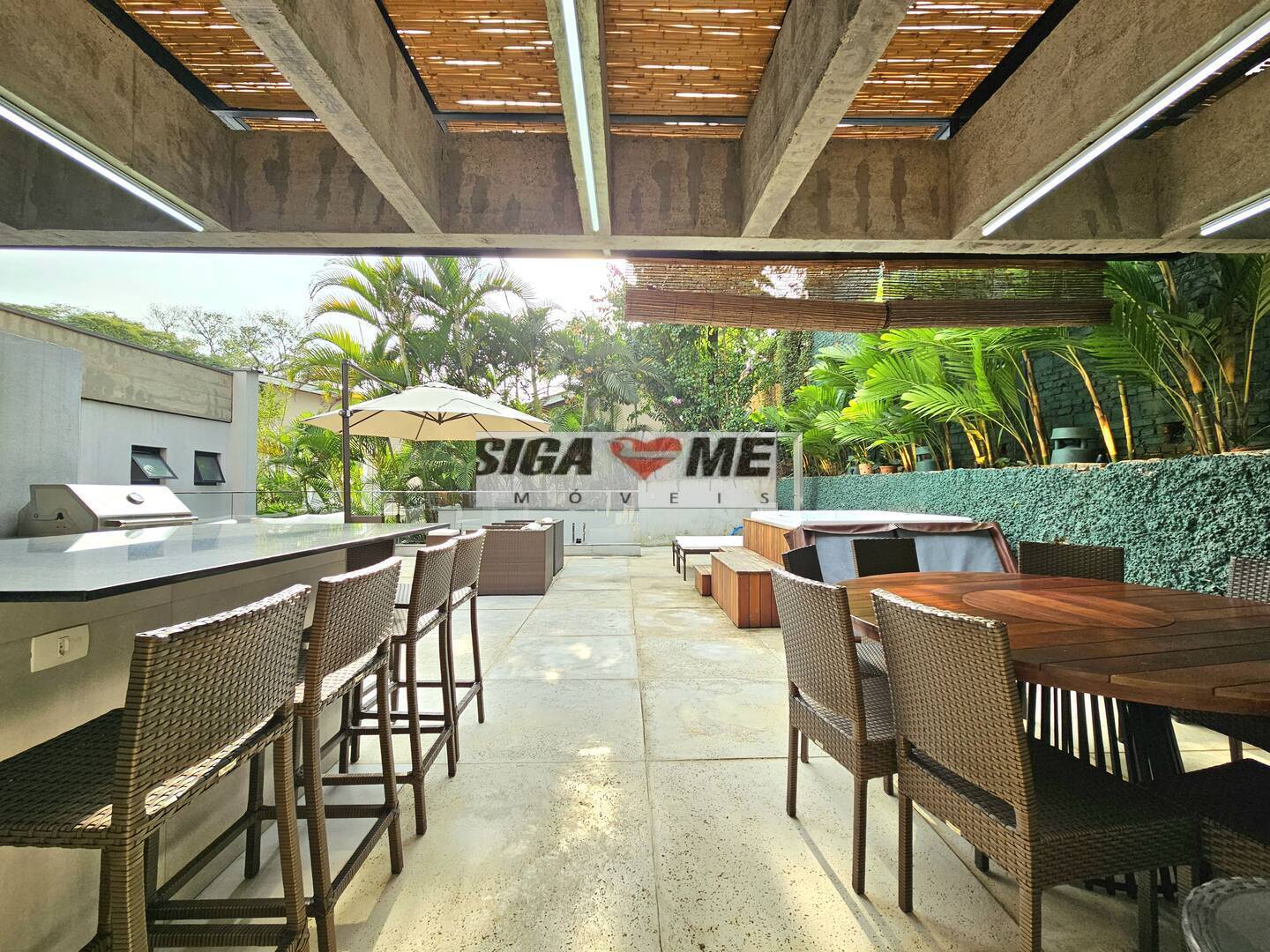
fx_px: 477
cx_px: 635
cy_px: 476
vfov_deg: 89.9
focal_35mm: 13
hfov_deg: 106.2
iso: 50
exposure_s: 1/357
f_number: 2.2
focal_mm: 2.2
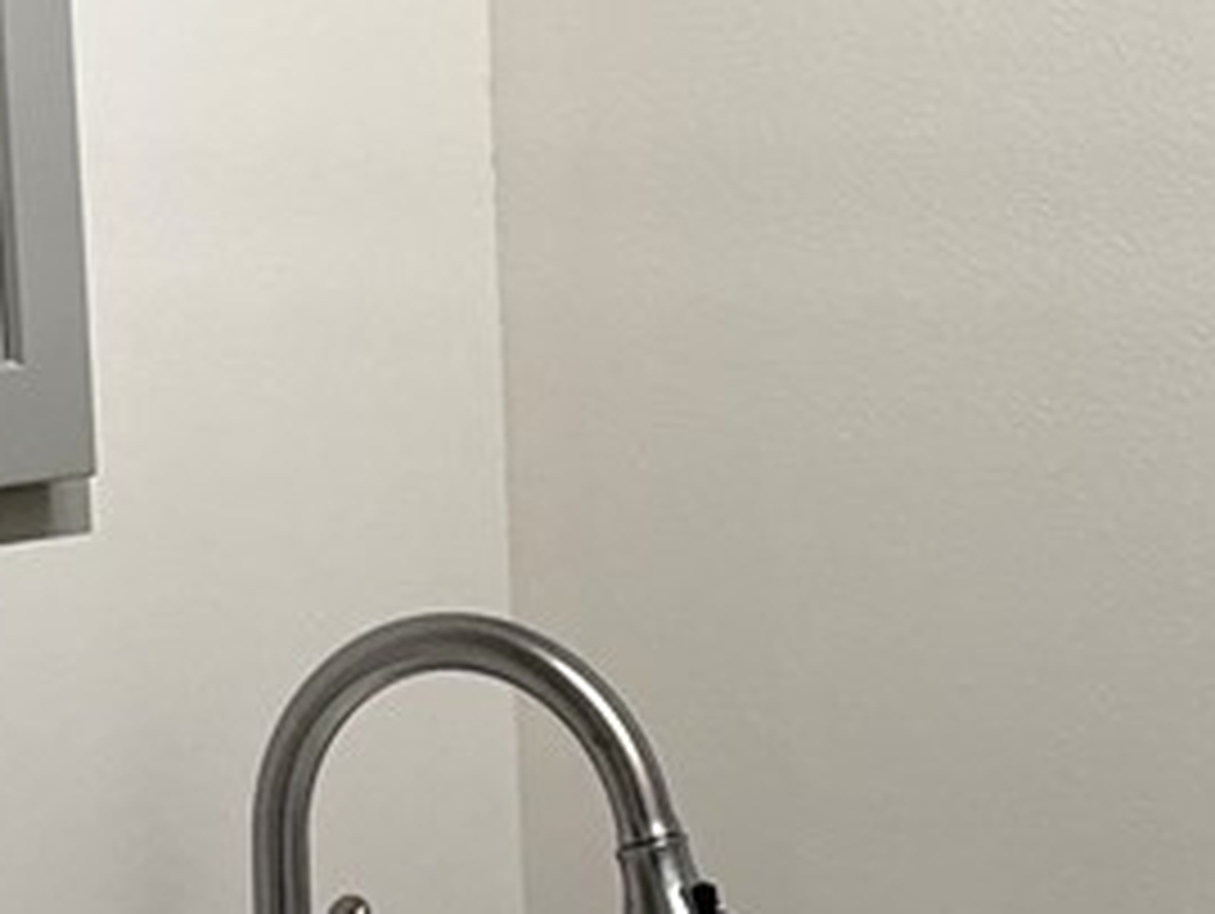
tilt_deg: -8.0
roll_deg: +2.7
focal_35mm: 142
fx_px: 4989
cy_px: 828
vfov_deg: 10.4
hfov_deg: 13.9
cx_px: 436
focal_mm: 6.86
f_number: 1.78
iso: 100
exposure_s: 1/120
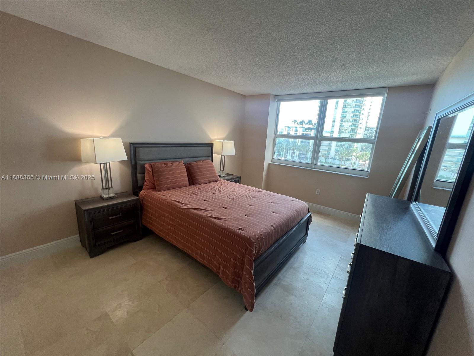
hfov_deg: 106.2
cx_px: 237
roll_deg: -4.1
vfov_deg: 89.9
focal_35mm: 13
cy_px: 178
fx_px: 178
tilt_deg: -13.2
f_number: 1.8
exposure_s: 1/120
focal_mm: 1.57
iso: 100
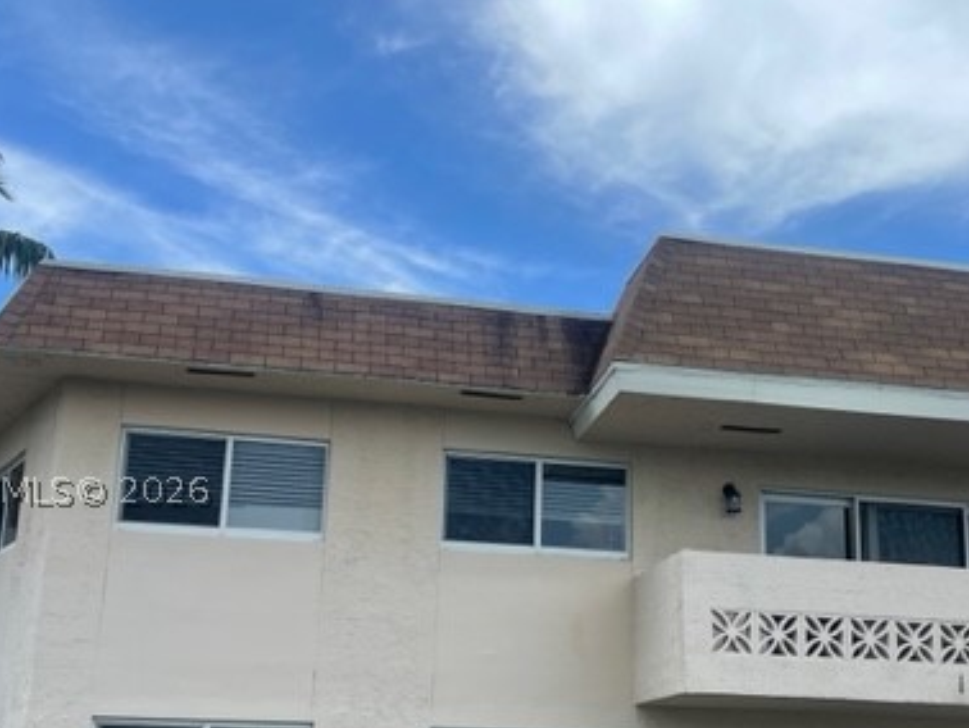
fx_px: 1232
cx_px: 518
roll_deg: -2.3
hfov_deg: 42.9
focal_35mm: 44
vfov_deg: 32.6
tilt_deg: +12.1
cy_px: 490
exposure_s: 1/2049
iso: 32
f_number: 1.6
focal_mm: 5.1
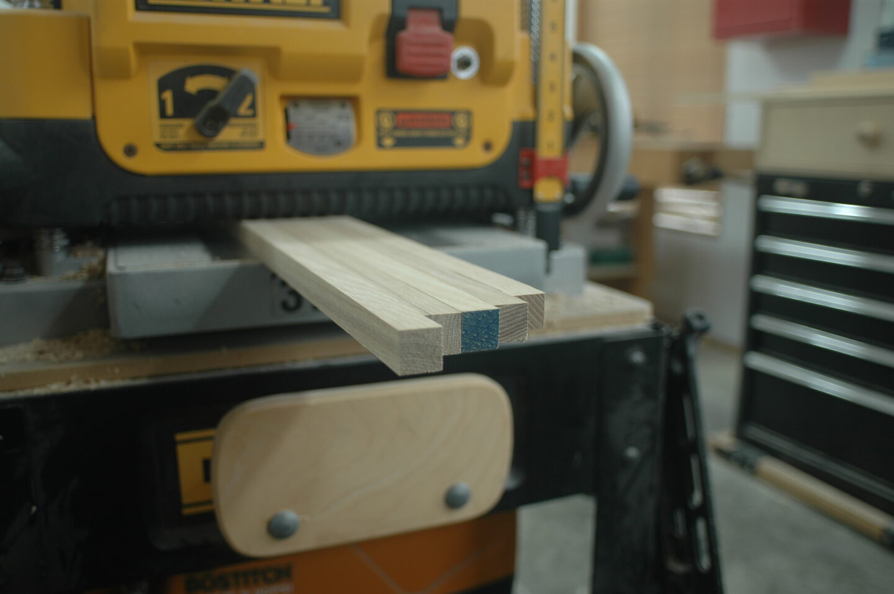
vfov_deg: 43.5
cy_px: 297
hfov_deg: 62.0
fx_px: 744
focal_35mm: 30
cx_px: 447
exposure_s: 1/30
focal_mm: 20
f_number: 2.8
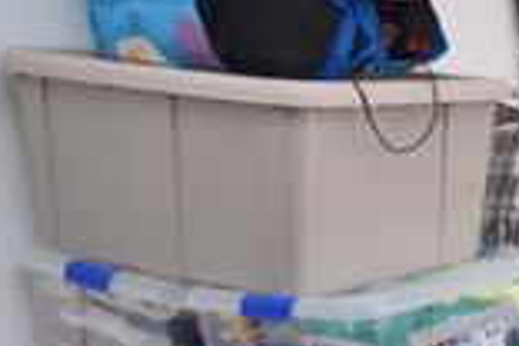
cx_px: 940
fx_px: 980
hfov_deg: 20.6
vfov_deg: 20.0
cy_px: 193
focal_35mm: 68
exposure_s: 1/250
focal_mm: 10
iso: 200
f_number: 5.6
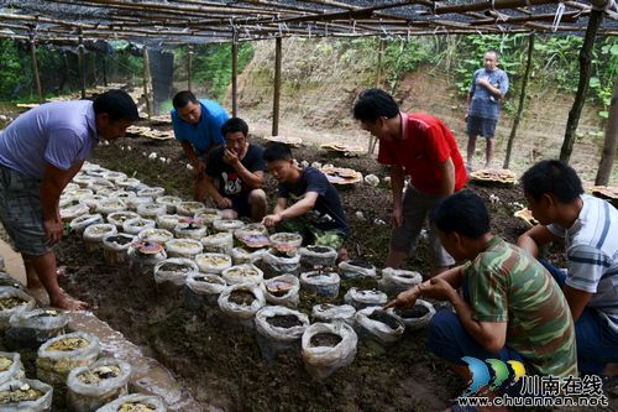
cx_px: 309
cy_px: 206
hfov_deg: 60.3
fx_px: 532
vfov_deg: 42.3
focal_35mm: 31
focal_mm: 31
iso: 400
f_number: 6.3
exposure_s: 1/25
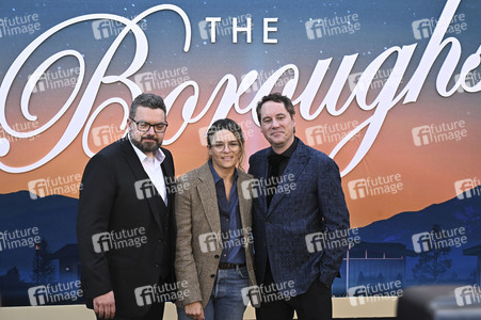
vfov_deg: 33.4
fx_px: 534
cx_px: 240
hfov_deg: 48.5
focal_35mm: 40
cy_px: 160
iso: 800
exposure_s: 1/320
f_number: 7.1
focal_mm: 40
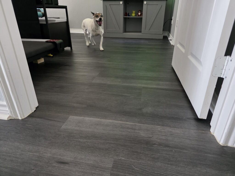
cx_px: 118
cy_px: 88
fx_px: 156
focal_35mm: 23
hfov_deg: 73.9
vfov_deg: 58.9
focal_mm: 6.3
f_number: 1.7
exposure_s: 1/120
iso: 1000
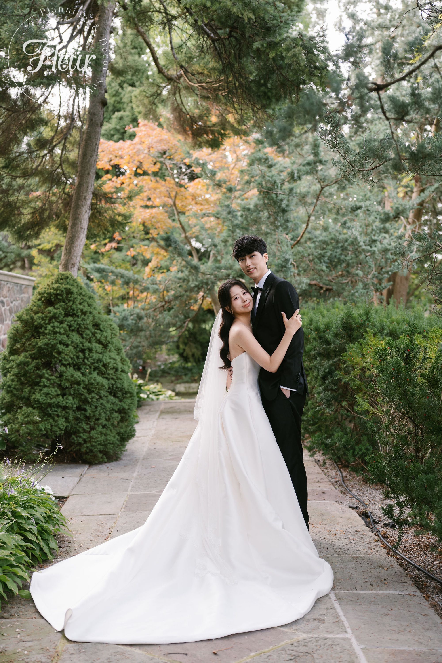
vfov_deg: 53.1
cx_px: 221
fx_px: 663
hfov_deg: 36.9
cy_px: 332
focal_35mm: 36
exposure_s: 1/250
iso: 400
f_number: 2
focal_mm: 36
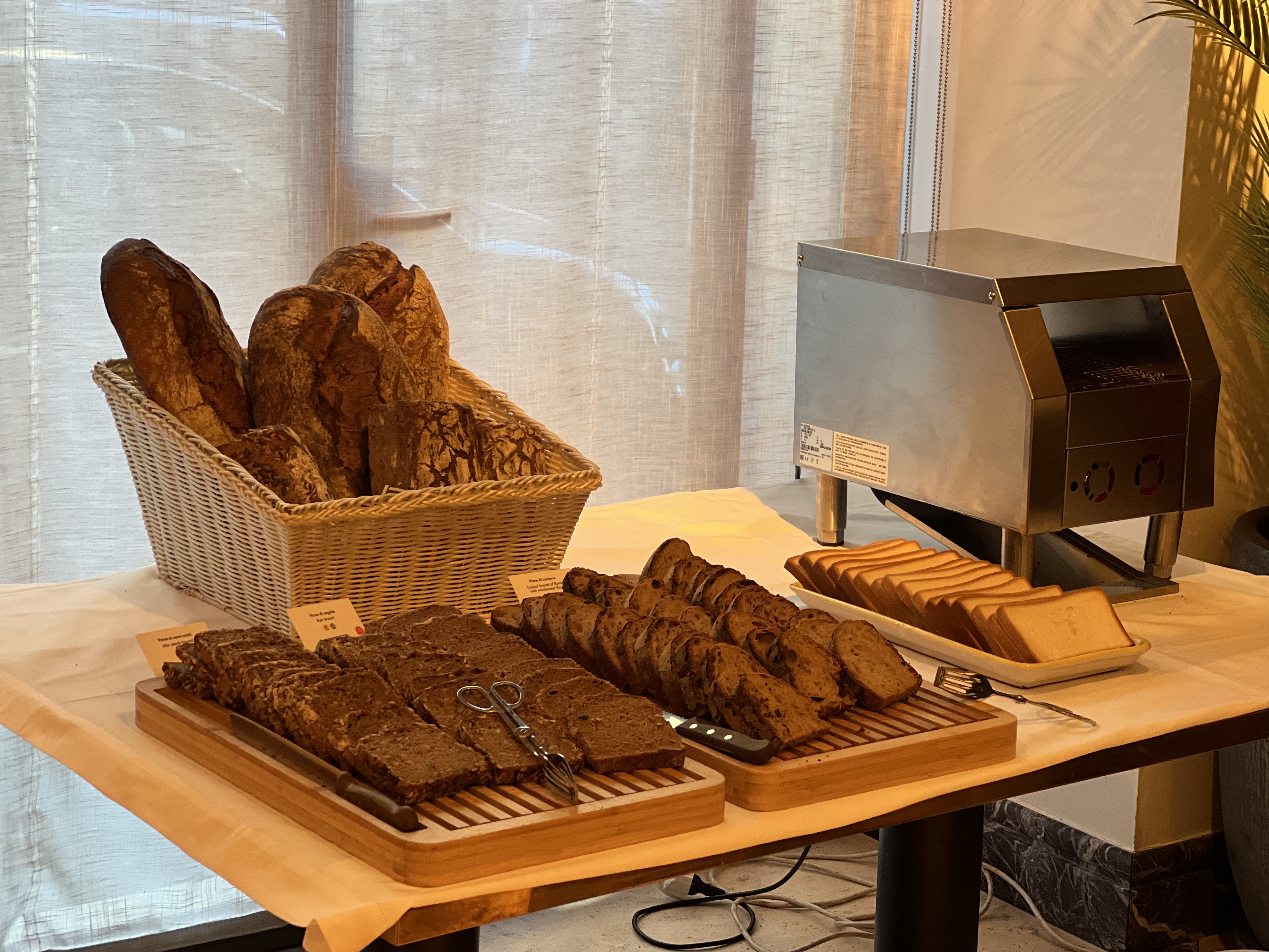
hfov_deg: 25.3
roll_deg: -1.5
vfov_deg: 19.1
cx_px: 634
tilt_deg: -12.7
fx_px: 2823
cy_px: 476
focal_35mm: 77
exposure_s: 1/35
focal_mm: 9
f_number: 2.8
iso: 160
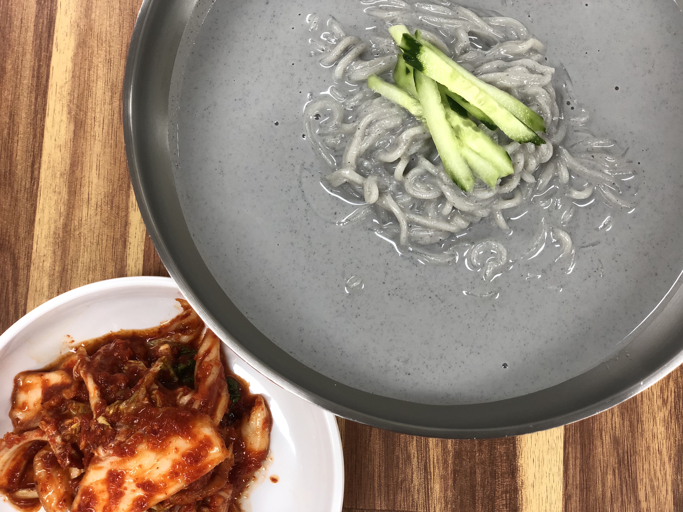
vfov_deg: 28.0
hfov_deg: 36.8
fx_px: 1026
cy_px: 256
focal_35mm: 52
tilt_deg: -81.1
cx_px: 342
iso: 80
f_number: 2.4
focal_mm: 6
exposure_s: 1/60
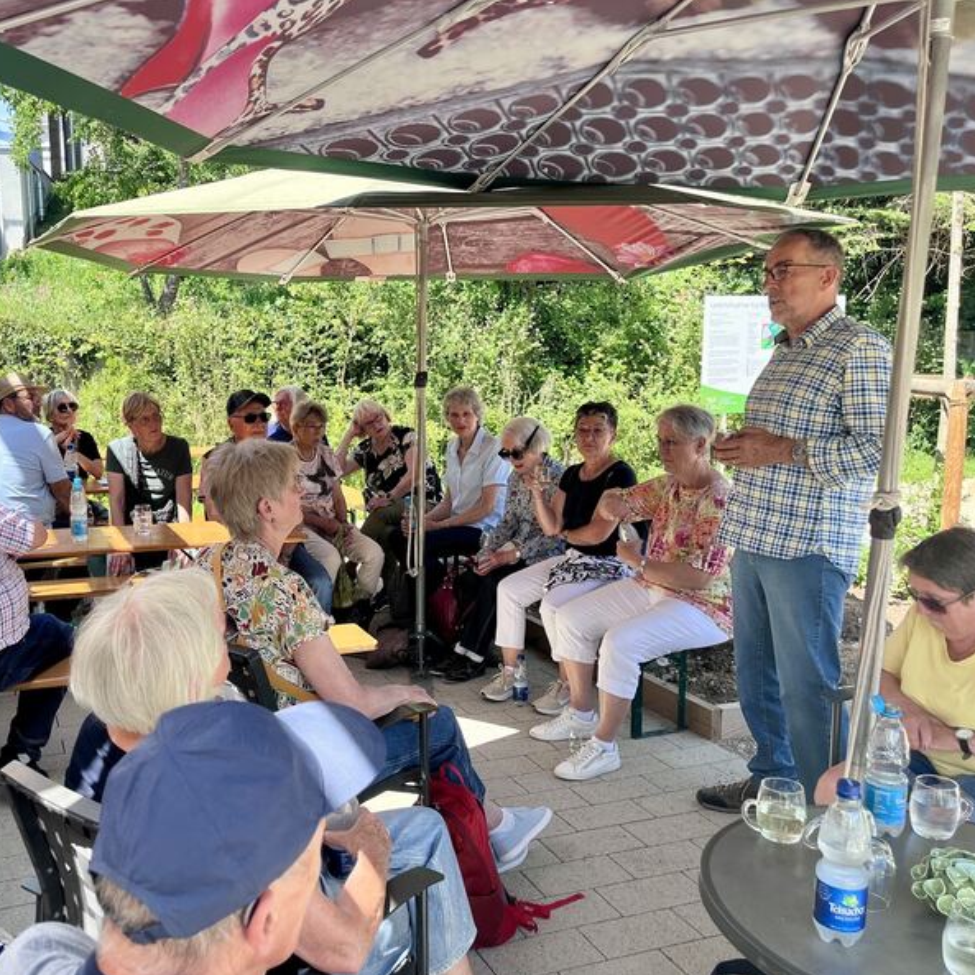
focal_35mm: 31
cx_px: 332
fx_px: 988
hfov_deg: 51.6
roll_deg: +0.6
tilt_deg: -8.0
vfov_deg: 52.5
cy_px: 490
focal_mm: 5.1
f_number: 1.6
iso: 50
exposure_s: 1/631
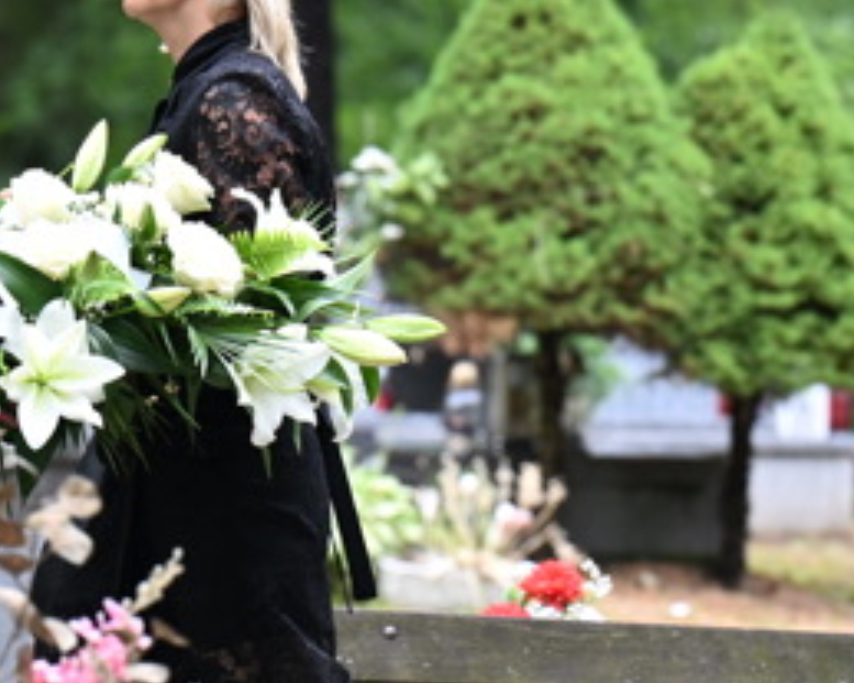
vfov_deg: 2.1
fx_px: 18924
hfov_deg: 2.6
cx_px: 171
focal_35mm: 749
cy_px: 469
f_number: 5
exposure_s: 1/400
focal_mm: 200
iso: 640
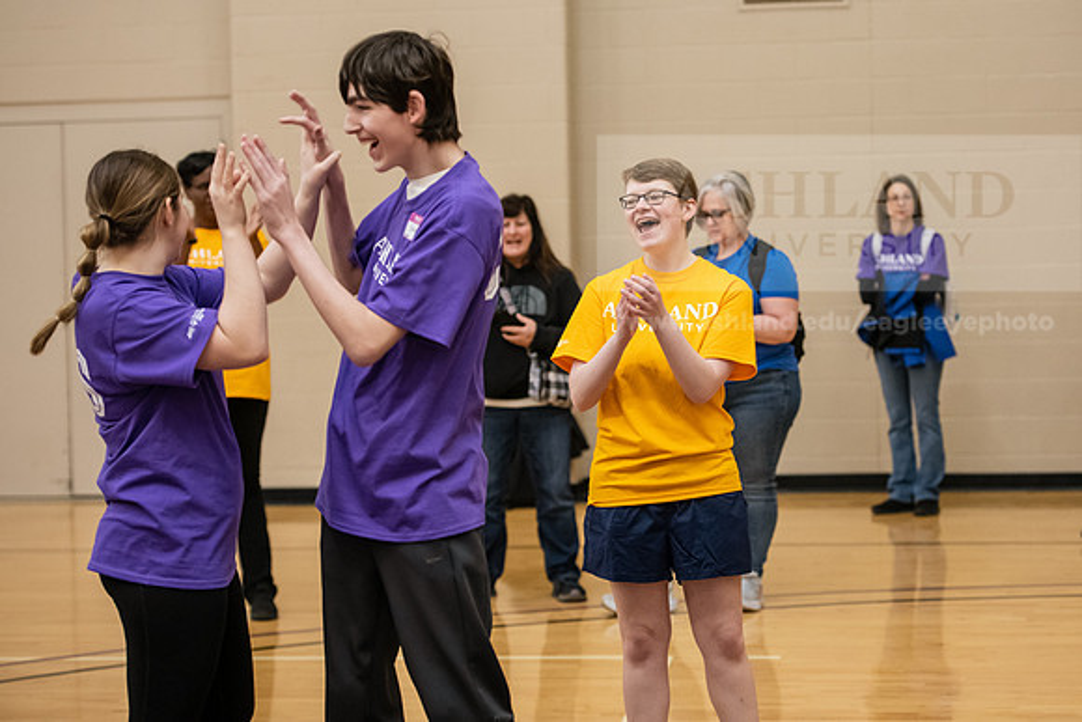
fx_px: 2720
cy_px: 324
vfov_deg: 15.1
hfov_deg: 22.5
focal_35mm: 90
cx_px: 597
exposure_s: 1/200
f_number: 3.2
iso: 3200
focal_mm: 82
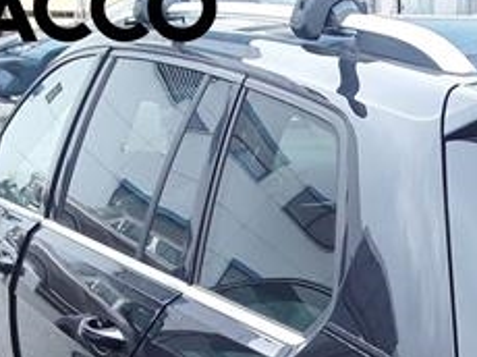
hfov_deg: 23.9
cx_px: 481
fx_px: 1074
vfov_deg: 17.6
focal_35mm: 78
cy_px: 469
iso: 40
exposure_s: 1/108
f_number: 1.9
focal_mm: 2.91
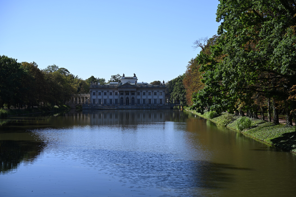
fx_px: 444
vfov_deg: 25.1
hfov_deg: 36.9
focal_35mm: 54
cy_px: 98
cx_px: 148
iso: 64
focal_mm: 54
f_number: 4
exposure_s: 1/500
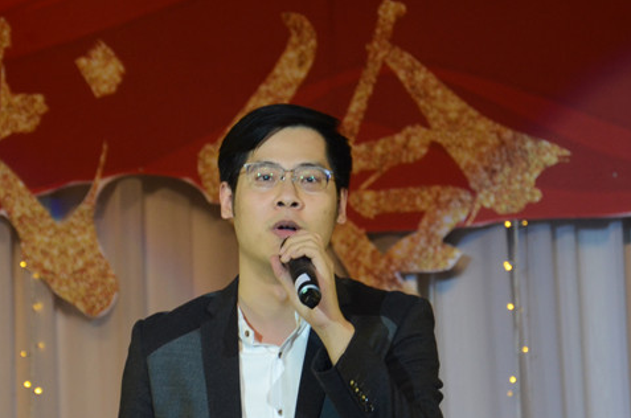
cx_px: 287
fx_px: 5194
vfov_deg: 4.6
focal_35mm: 297
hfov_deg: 7.0
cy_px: 319
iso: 800
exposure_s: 1/100
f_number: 5.6
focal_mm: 105
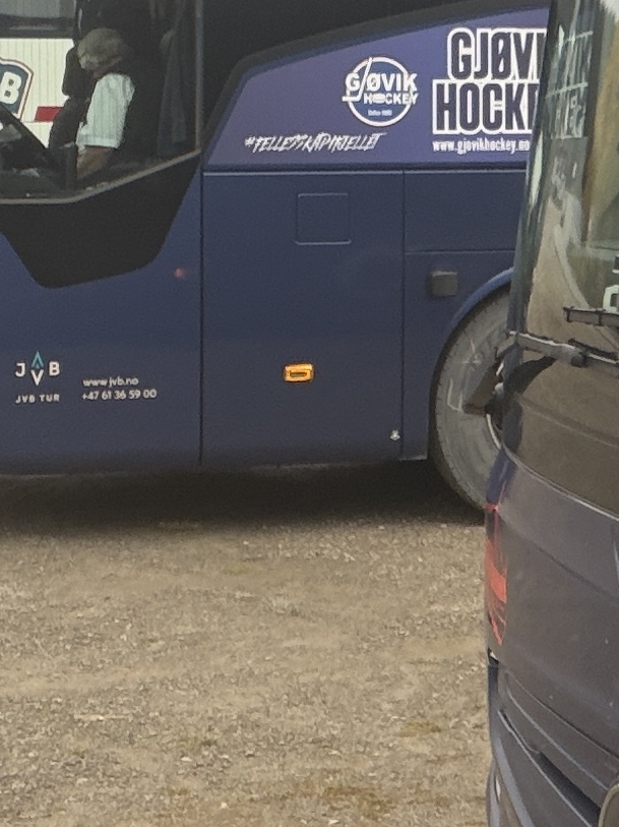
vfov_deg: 17.1
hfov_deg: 12.8
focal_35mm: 114
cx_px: 652
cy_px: 119
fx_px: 2720
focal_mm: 2.71
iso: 40
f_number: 1.9
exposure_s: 1/121
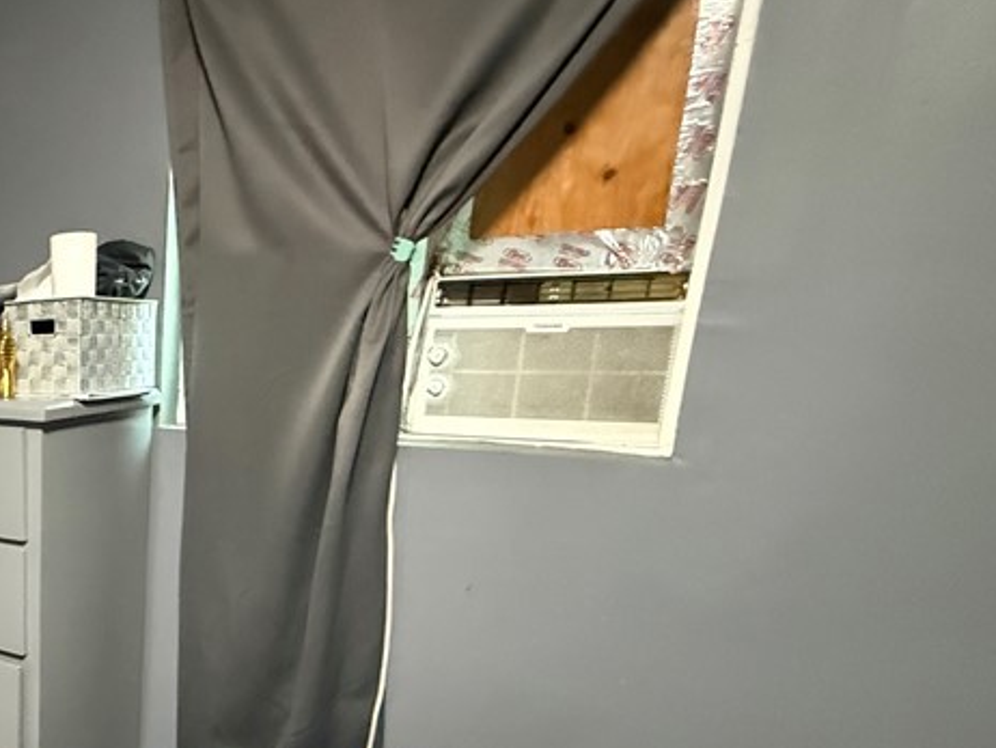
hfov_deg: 48.1
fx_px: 892
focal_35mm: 31
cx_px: -2
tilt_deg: -14.6
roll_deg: +1.9
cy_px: 573
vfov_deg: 43.8
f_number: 2.2
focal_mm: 2.22
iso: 1250
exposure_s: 1/60
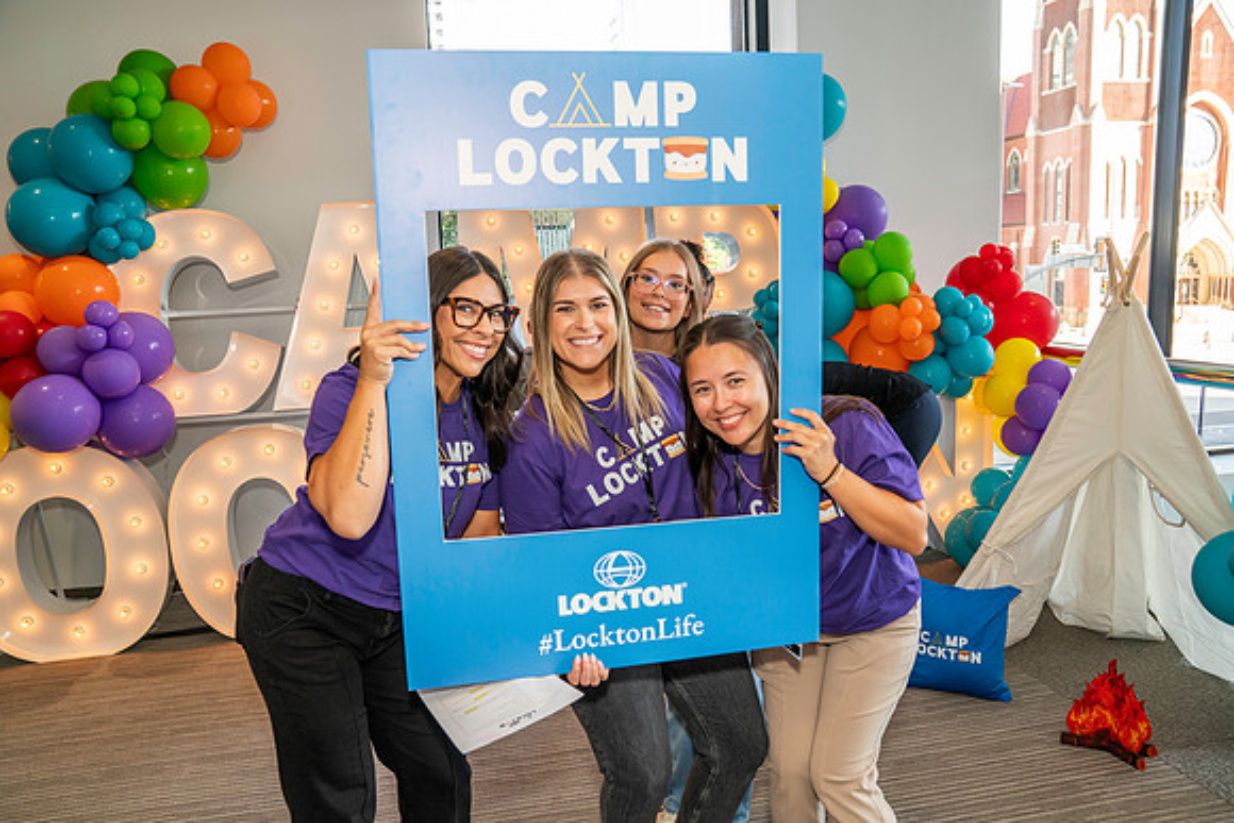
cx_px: 617
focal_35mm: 26
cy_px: 412
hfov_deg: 69.4
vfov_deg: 49.6
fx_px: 891
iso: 1000
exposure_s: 1/200
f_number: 4.5
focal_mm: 26
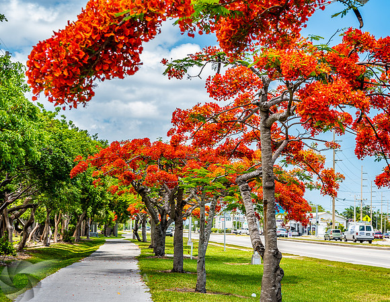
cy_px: 165
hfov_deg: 25.7
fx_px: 850
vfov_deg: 20.1
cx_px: 247
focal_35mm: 75
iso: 100
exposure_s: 1/100
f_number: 8
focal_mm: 62
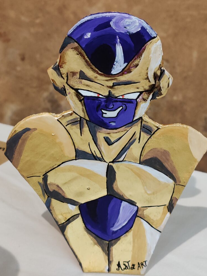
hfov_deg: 17.8
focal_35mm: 83
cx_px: 106
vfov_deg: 23.6
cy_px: 134
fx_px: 662
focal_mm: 6.12
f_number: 1.9
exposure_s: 1/100
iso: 1600
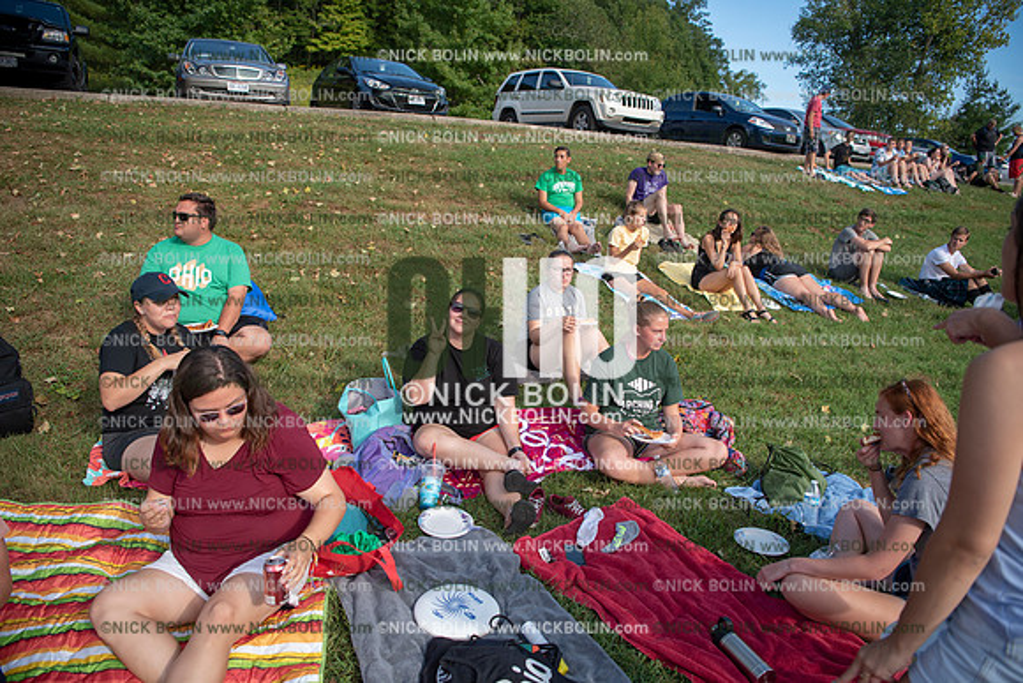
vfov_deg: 53.2
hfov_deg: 73.7
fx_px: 682
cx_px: 512
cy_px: 342
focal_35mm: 24
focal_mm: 24
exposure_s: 1/800
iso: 160
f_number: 3.2
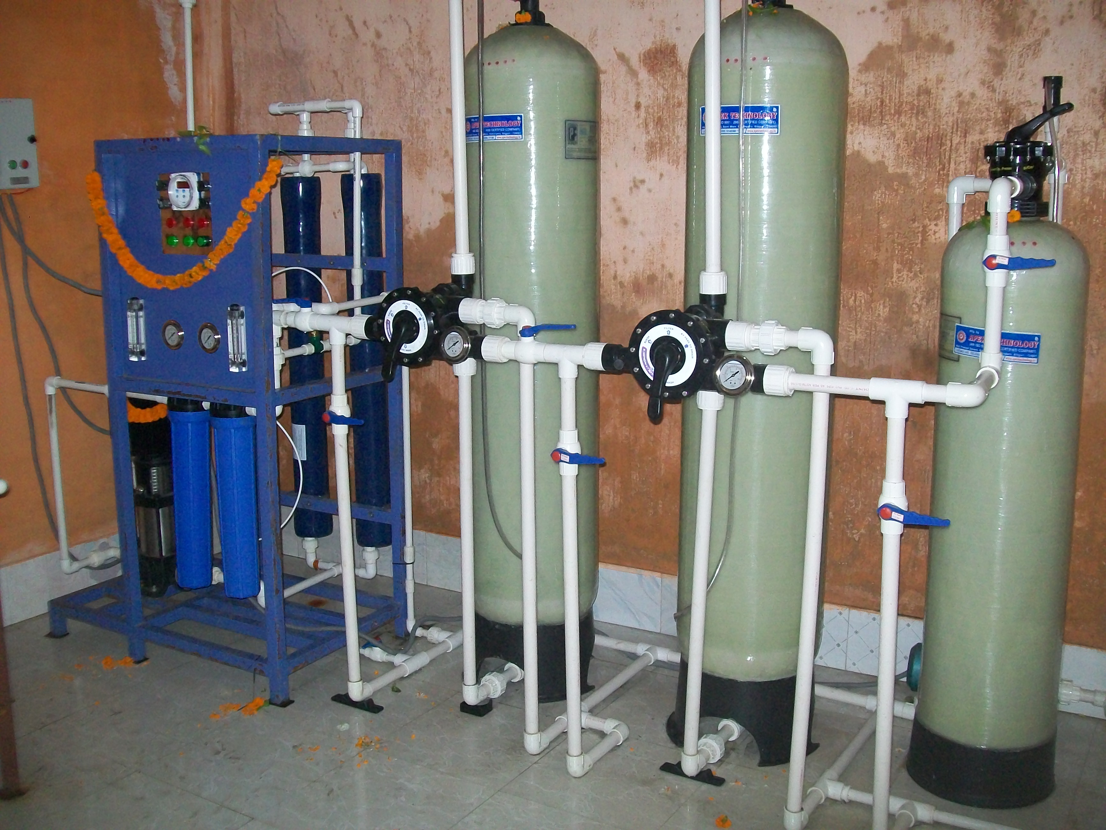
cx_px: 553
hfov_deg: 51.4
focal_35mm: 36
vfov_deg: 39.7
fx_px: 1150
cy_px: 415
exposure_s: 1/60
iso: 160
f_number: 2.7
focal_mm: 6
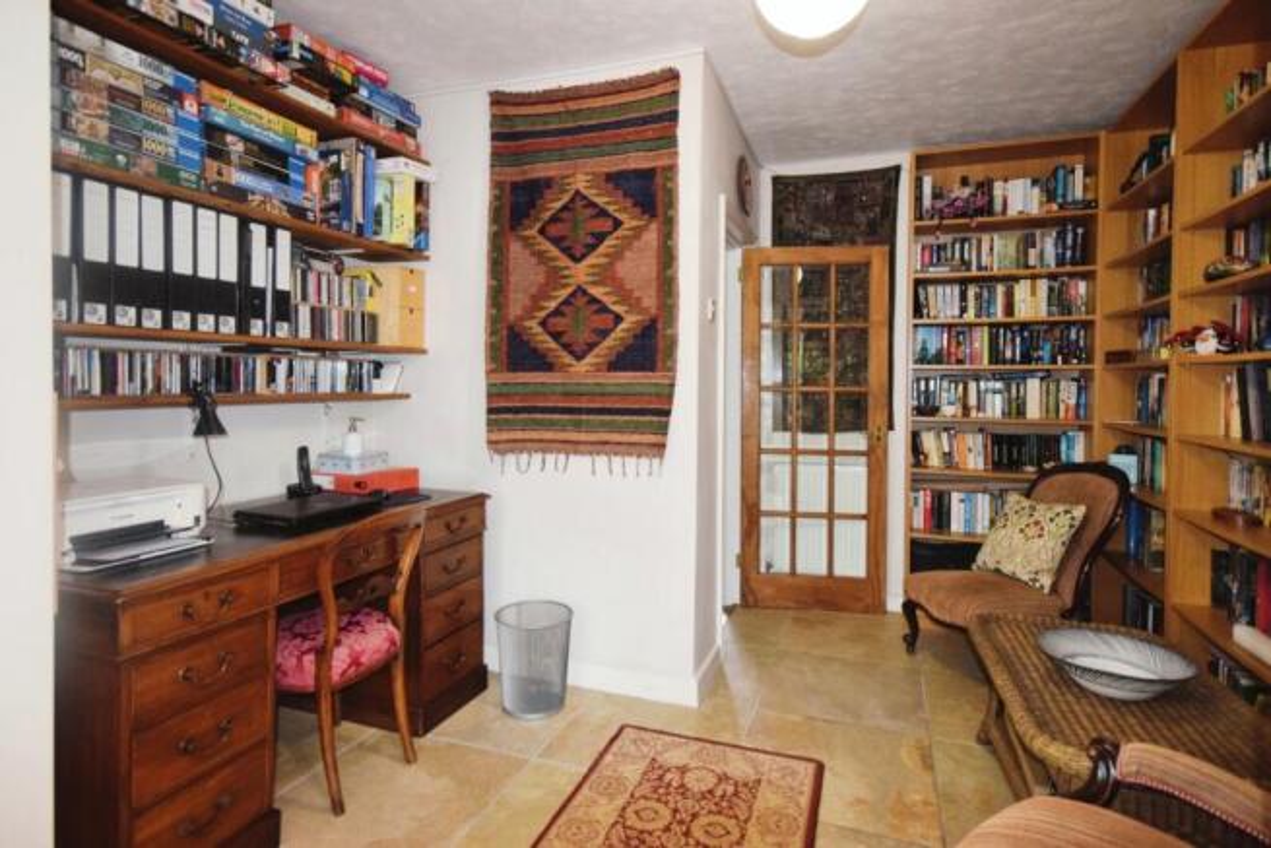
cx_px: 636
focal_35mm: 20
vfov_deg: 63.2
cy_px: 424
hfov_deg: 85.4
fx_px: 689
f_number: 4.5
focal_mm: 13
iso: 1600
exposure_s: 1/60
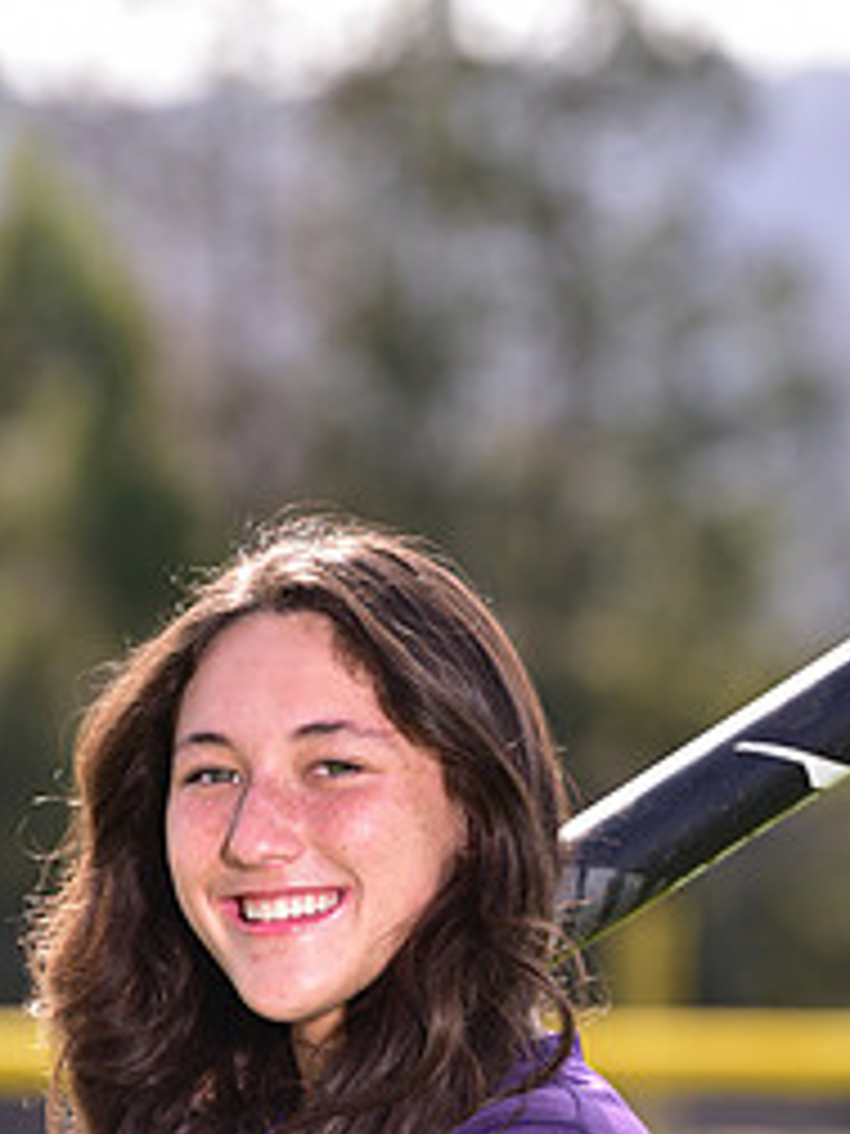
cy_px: 1287
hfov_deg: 3.4
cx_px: 371
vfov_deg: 4.5
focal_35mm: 443
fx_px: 14504
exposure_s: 1/250
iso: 80
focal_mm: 200
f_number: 5
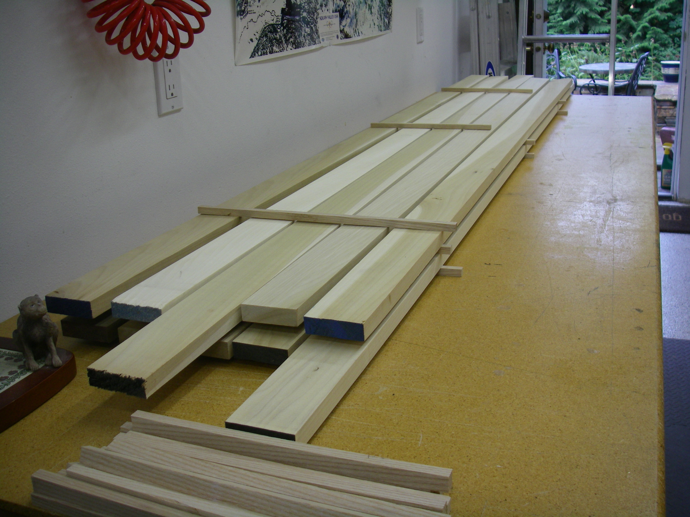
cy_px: 258
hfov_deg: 49.0
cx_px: 345
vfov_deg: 37.7
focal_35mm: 38
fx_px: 757
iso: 100
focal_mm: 6.3
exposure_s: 1/50
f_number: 3.3
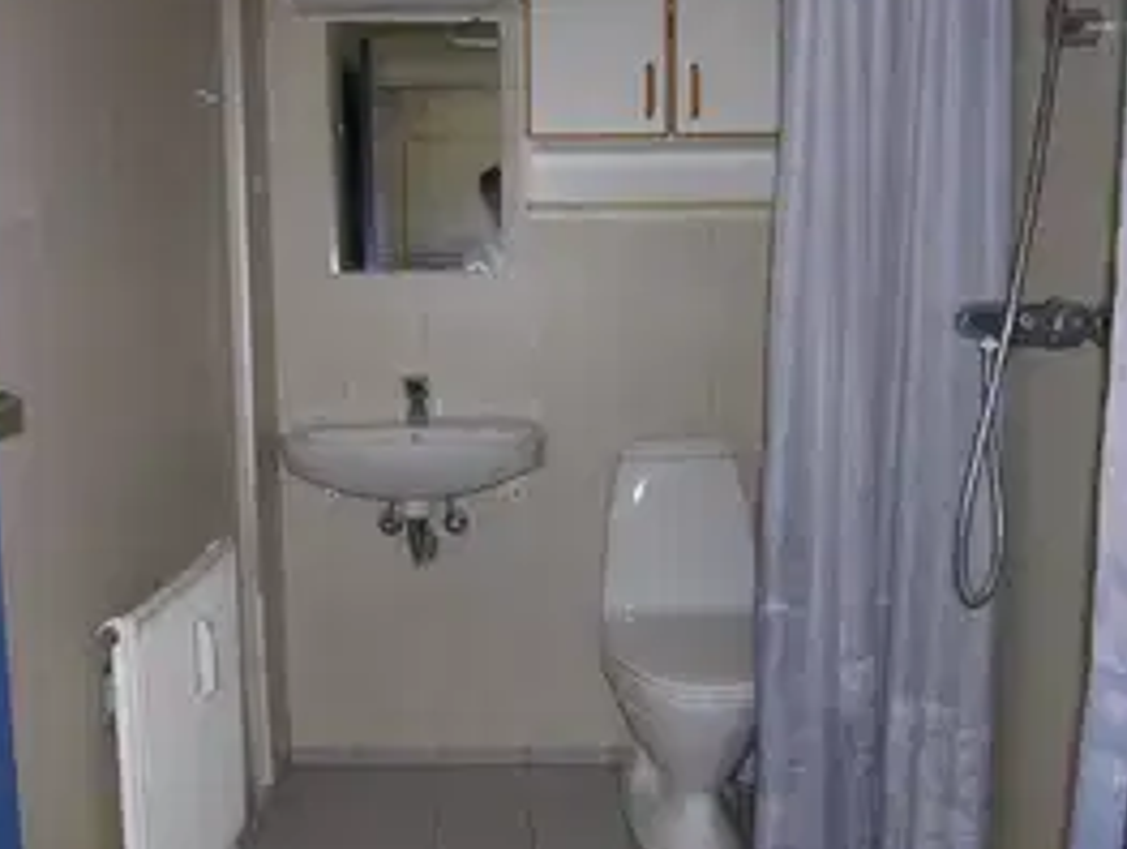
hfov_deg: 53.7
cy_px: 467
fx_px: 1108
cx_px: 491
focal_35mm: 34
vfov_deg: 41.8
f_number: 2.6
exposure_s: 1/60.1
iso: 50
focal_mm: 6.1
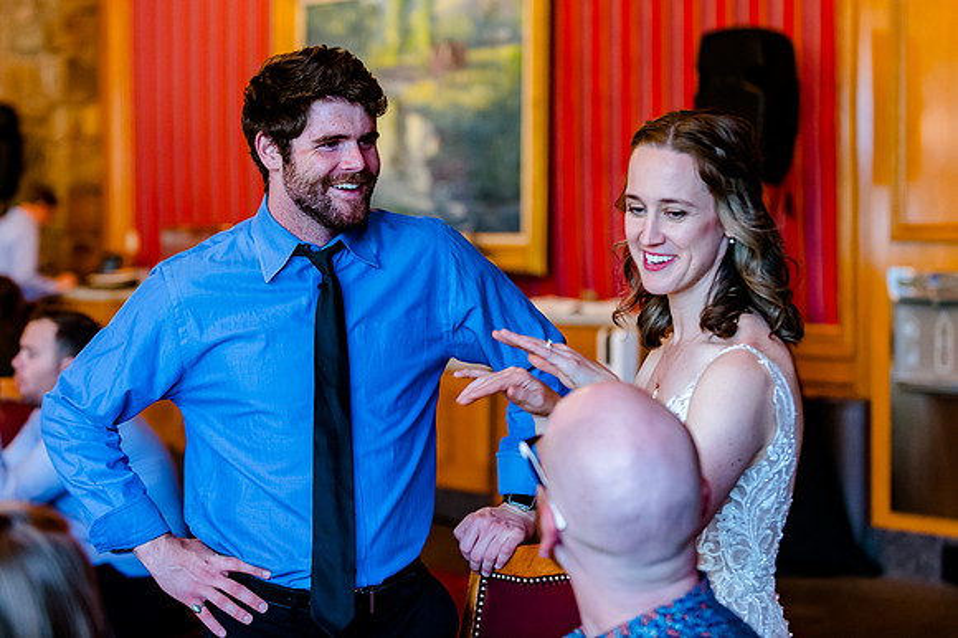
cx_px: 414
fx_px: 2257
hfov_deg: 23.9
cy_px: 257
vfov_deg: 16.1
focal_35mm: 85
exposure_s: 1/200
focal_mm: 70
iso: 4000
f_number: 2.8
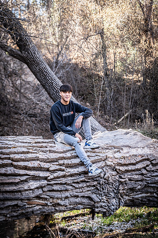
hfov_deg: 19.5
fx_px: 461
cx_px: 79
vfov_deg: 28.8
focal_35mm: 70
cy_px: 119
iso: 125
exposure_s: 1/125
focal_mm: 70
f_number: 3.2
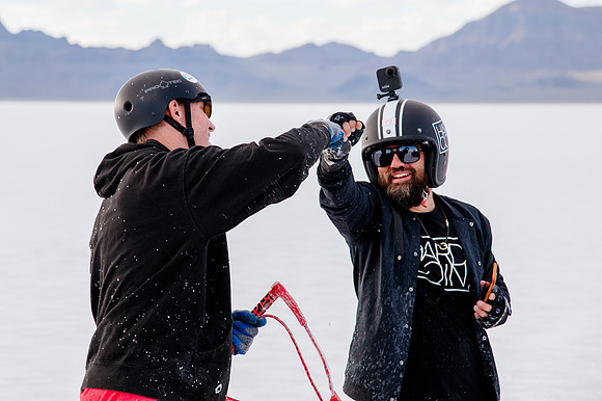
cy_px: 158
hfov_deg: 15.5
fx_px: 2217
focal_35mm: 133
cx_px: 254
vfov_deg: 10.3
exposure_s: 1/640
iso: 250
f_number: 5.6
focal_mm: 105
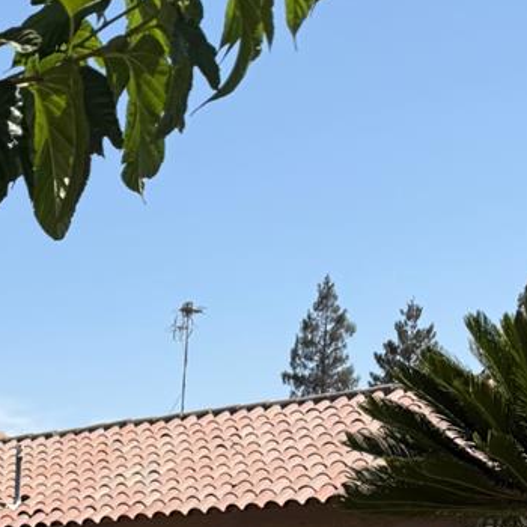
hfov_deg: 17.4
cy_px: 1074
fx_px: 1567
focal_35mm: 91
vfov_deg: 15.2
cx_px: -242
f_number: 1.78
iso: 80
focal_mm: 6.76
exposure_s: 1/3279
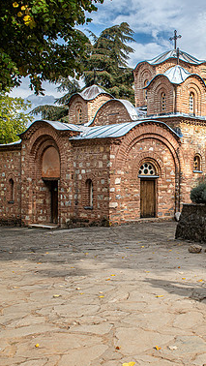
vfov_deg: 45.5
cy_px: 185
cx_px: 216
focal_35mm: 45
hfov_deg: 25.0
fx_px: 436
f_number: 11
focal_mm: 28
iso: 200
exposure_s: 1/125
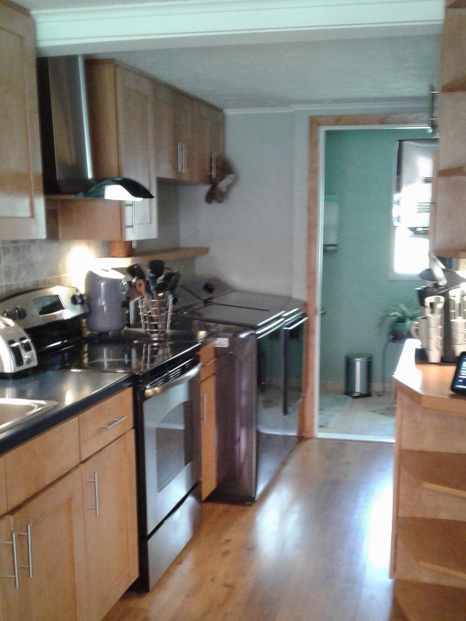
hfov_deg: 32.2
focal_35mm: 45
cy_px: 396
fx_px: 808
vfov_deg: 41.7
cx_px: 218
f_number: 2.2
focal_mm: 3.3
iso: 200
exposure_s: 1/8
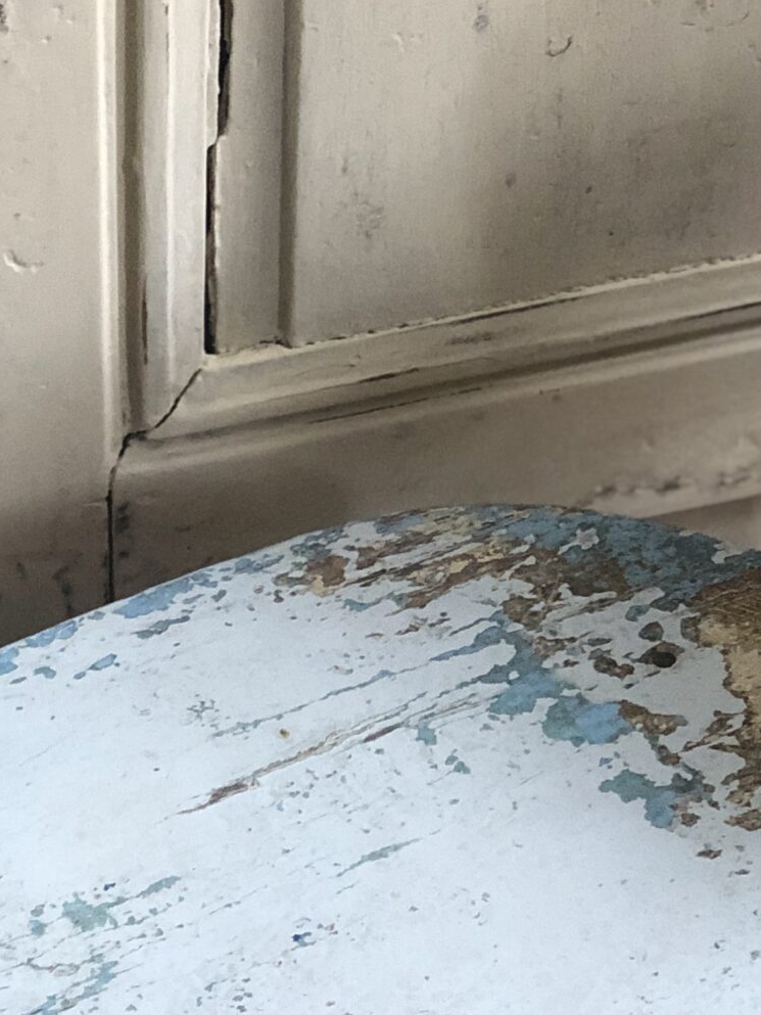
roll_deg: -1.4
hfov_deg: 11.1
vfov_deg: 14.7
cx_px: 342
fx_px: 3927
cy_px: 656
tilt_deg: -44.2
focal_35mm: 134
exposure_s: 1/24
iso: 160
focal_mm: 6
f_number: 2.4
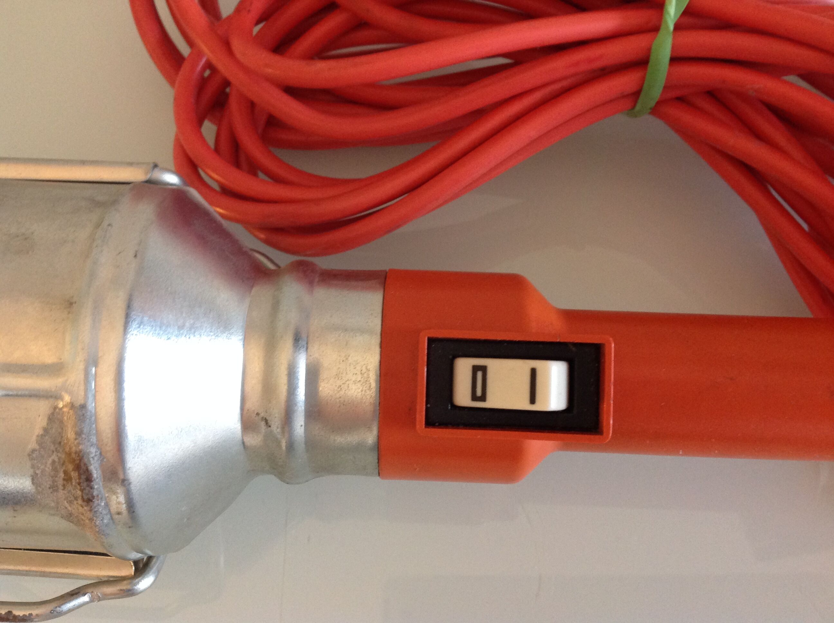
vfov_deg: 40.6
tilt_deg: -70.5
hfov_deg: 52.7
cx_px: 417
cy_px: 312
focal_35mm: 35
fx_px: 842
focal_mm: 4.28
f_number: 2.4
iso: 250
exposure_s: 1/15
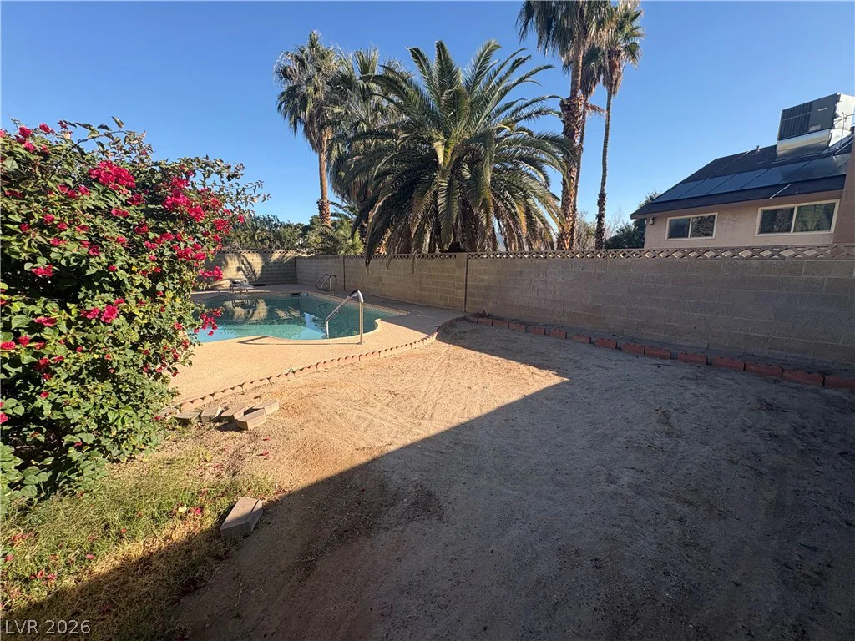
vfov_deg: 85.7
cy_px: 320
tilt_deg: -10.2
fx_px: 346
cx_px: 428
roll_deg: +1.4
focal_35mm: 14
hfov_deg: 102.1
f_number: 2.2
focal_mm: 2.22
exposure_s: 1/1034
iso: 50
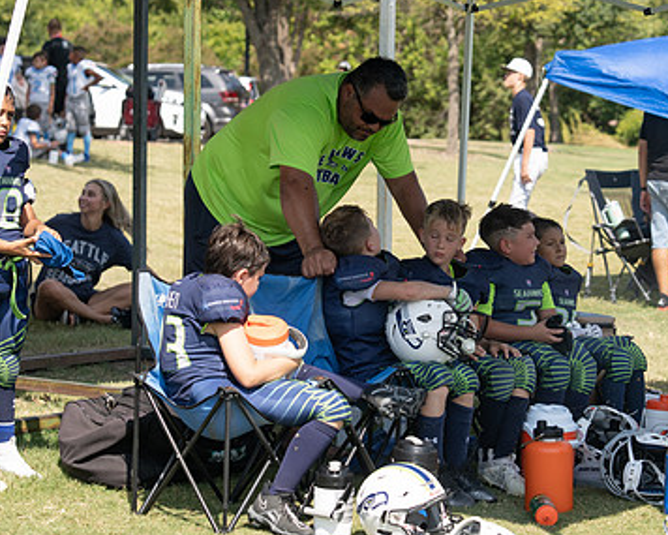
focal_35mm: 107
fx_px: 2116
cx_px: 366
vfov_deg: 14.4
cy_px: 277
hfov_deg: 17.9
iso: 160
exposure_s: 1/800
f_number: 4
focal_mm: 70
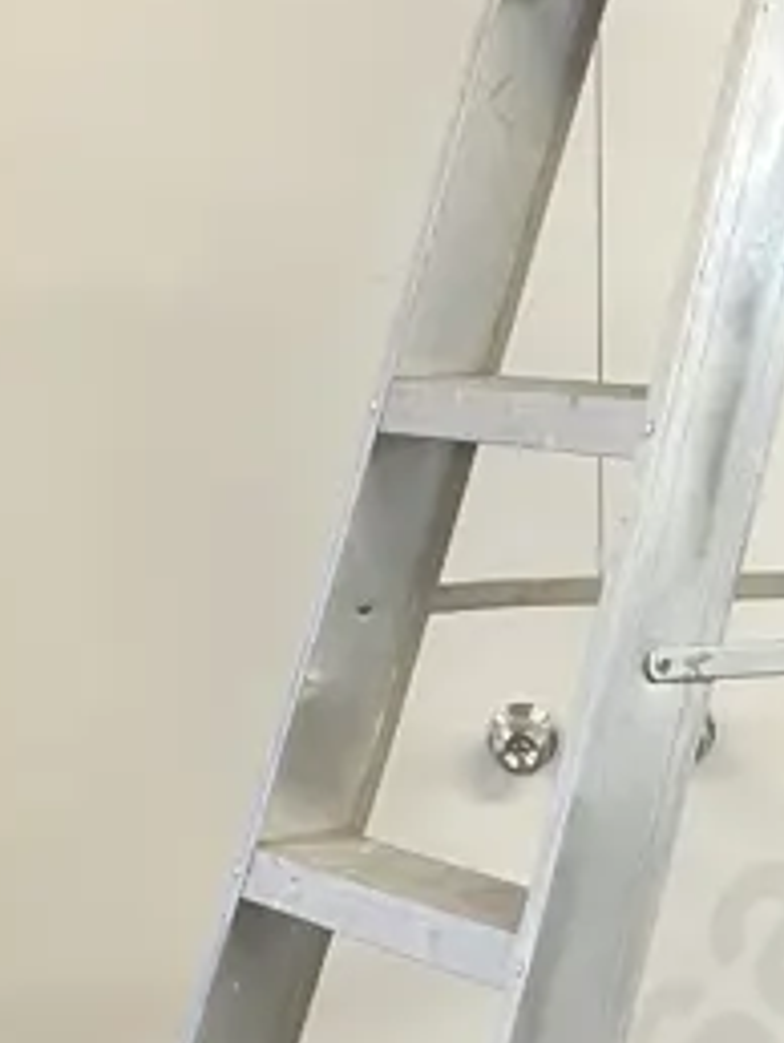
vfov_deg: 17.2
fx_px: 3346
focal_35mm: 111
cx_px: 663
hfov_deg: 13.3
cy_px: 1096
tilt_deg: -14.3
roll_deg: -0.3
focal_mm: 3.99
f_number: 1.8
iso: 125
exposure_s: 1/50
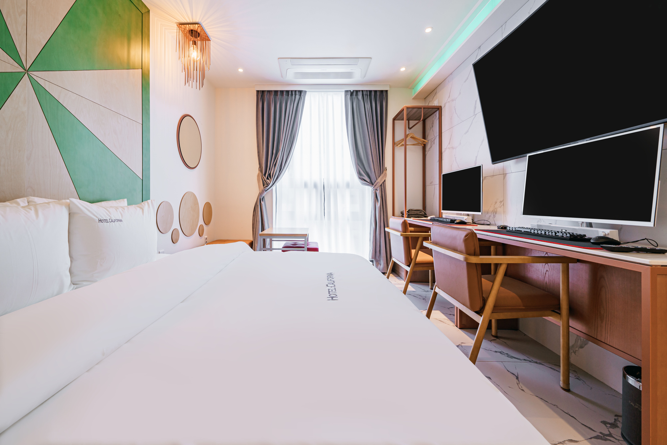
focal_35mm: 12
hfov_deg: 112.6
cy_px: 222
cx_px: 334
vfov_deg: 90.0
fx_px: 222
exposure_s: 1/4
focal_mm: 12
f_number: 9
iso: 100
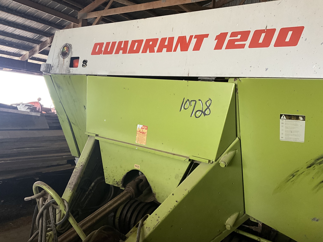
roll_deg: -5.7
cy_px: 121
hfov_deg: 61.7
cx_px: 162
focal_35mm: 29
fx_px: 271
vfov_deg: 48.2
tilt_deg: -3.5
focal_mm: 3
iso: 160
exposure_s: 1/60
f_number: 1.8
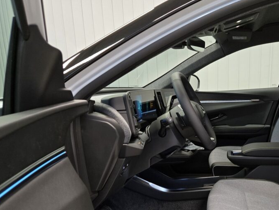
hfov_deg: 50.9
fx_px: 282
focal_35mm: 35
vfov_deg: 39.9
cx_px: 201
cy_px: 151
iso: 250
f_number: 1.8
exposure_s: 1/90.1
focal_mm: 5.4
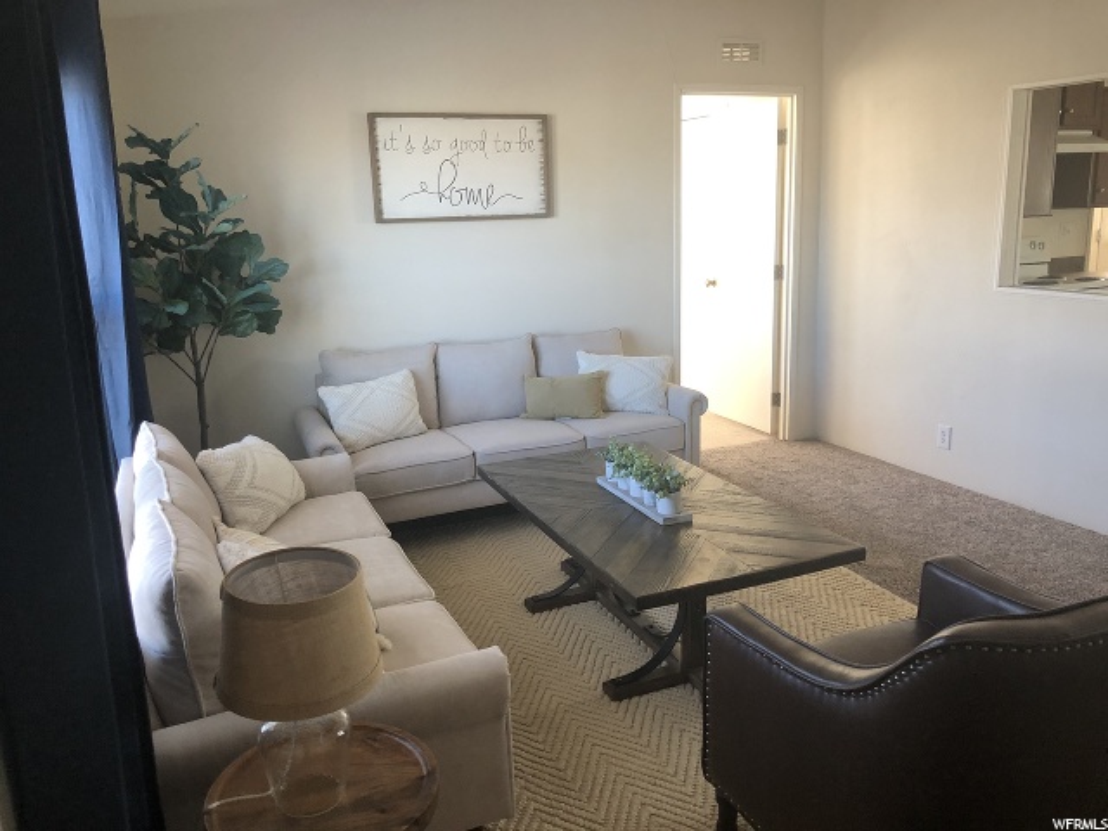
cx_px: 554
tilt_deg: -12.1
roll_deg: +0.3
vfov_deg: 49.7
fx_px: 896
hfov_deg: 63.4
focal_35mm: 28
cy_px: 416
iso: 40
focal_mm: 3.99
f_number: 1.8
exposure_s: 1/30
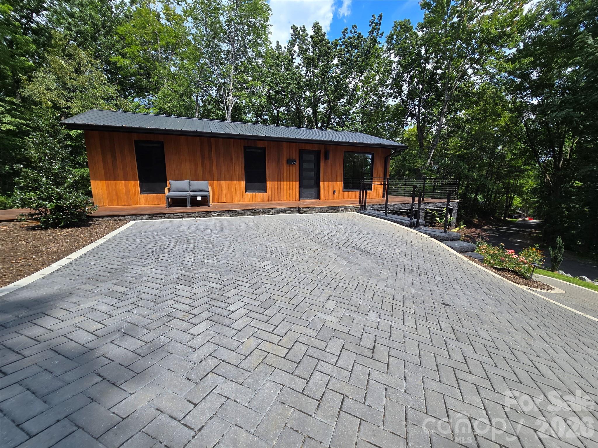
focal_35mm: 13
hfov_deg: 106.2
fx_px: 225
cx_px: 299
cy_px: 224
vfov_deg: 89.9
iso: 50
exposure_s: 1/1372
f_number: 2.2
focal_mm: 2.2
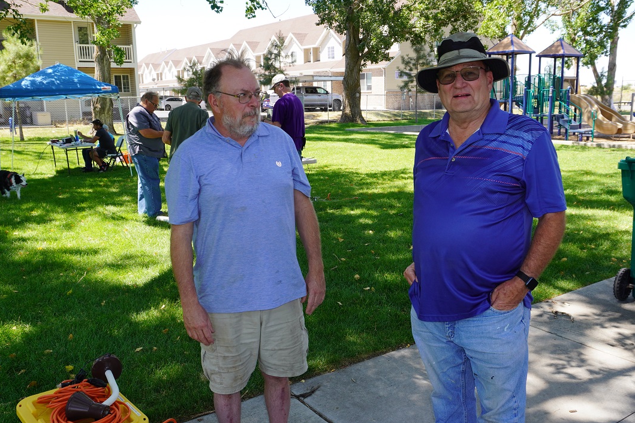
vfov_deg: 38.9
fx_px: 600
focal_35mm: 34
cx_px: 334
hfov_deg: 55.8
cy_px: 226
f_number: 6.3
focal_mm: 20
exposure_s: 1/80
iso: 100
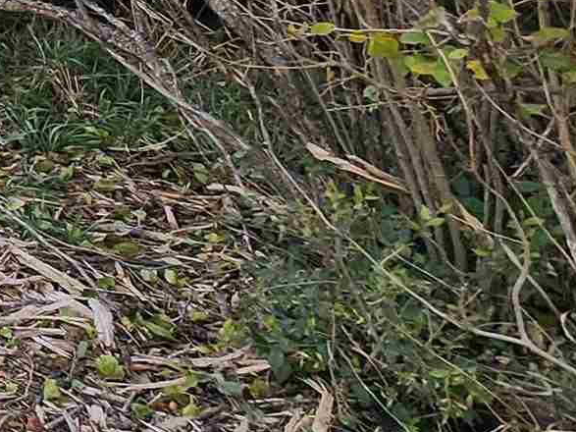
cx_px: -890
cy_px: -179
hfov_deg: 14.2
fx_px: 1131
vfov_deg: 19.4
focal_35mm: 68
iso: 50
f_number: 2.2
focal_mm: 2.2
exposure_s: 1/164
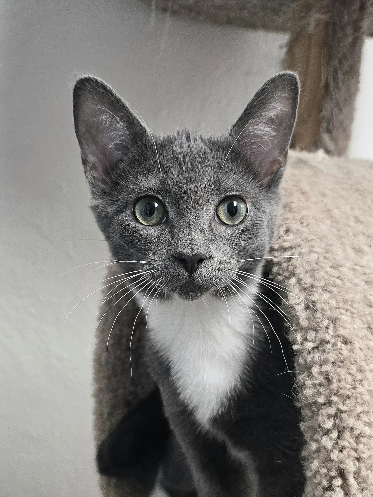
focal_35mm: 23
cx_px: 186
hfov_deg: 58.9
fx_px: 330
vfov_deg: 73.9
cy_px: 248
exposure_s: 1/120
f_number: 1.7
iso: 250
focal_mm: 6.3
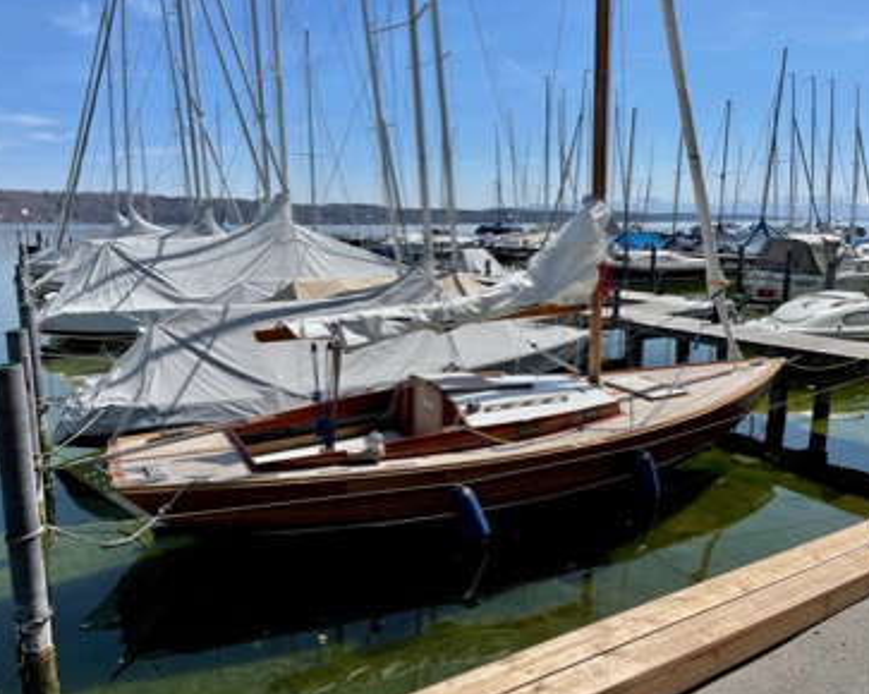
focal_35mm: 28
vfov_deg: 51.5
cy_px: 352
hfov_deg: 62.2
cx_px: 424
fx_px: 720
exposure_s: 1/5291
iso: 32
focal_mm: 4.2
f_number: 1.6
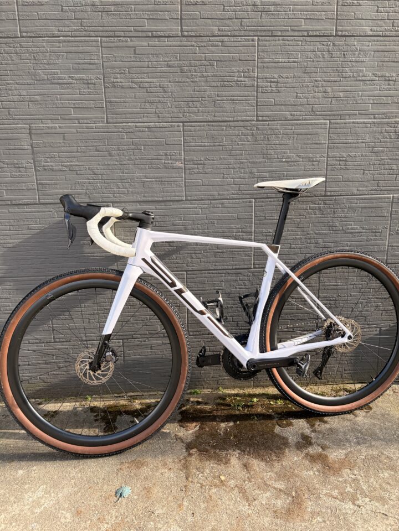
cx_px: 200
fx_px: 400
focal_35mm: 26
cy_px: 266
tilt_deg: -13.6
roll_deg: +0.8
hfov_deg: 53.1
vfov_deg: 67.3
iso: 64
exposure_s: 1/791
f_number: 1.6
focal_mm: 5.96
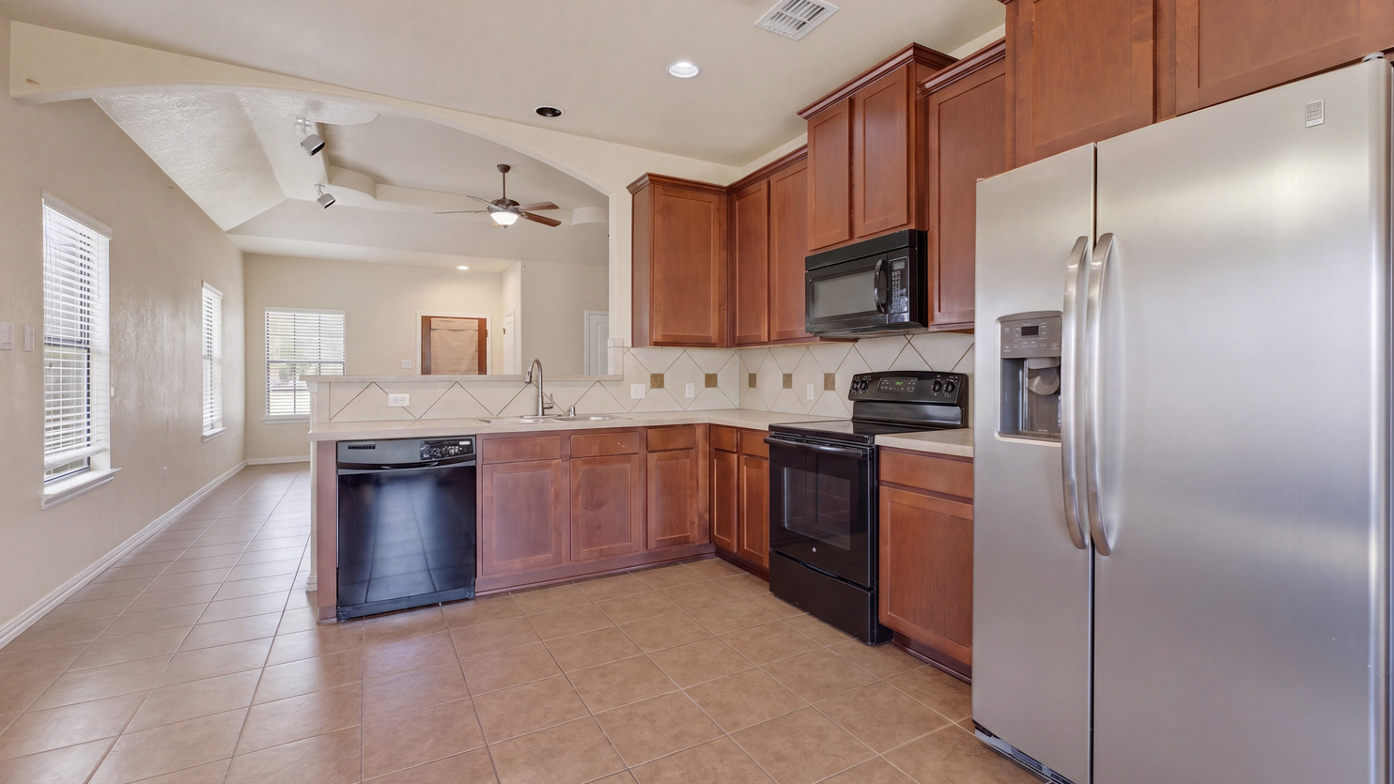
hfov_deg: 96.9
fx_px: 617
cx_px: 721
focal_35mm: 17
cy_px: 390
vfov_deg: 64.9
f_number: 7.1
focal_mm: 14.6
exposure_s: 1
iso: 400
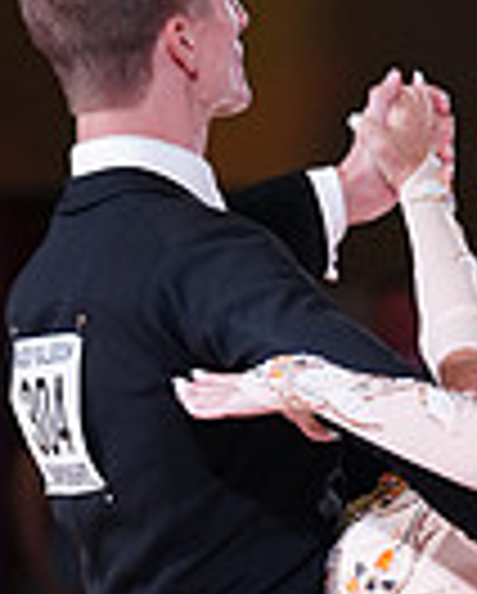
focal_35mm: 486
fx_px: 8557
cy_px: 832
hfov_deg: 3.2
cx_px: 452
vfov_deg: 4.0
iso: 1600
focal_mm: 118
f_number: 2.8
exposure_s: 1/400
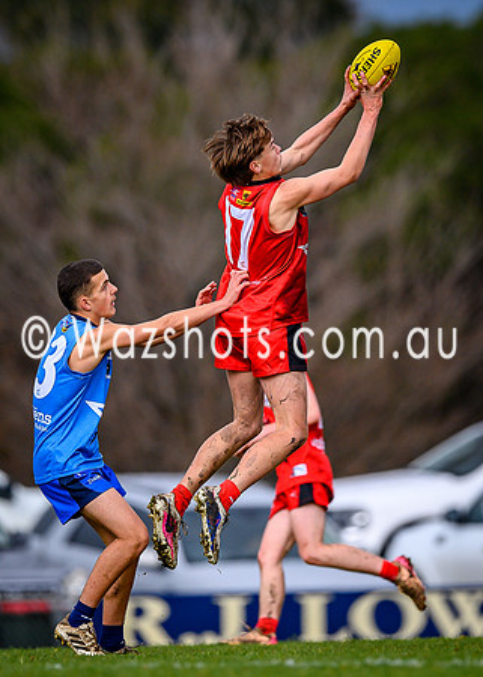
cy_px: 264
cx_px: 273
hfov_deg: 1.5
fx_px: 18817
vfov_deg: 2.1
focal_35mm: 979
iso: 400
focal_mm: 500
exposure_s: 1/1600
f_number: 4
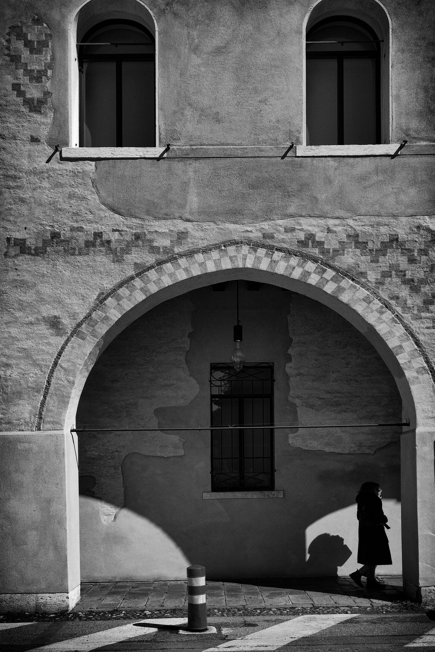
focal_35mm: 31
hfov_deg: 42.3
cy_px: 326
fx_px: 562
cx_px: 218
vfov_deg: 60.3
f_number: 13
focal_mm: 20.5
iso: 200
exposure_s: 1/320
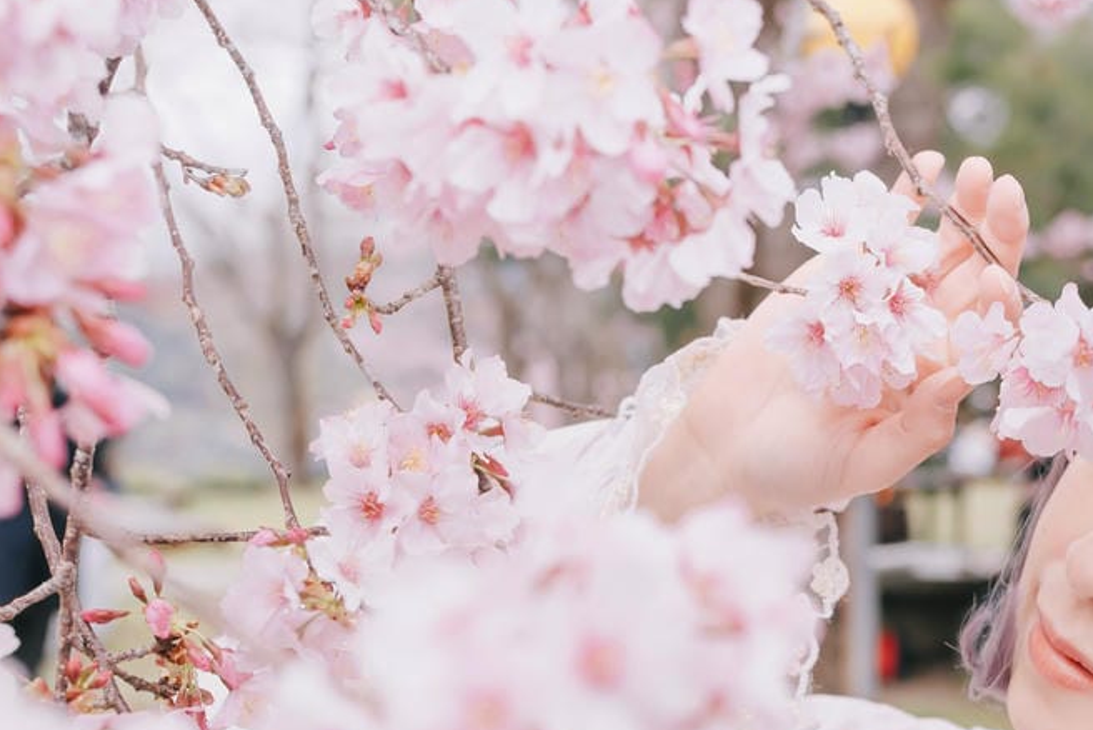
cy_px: 649
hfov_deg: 31.0
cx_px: 773
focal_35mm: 64
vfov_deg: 20.8
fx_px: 1944
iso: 100
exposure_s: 1/1000
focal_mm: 35
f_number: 4
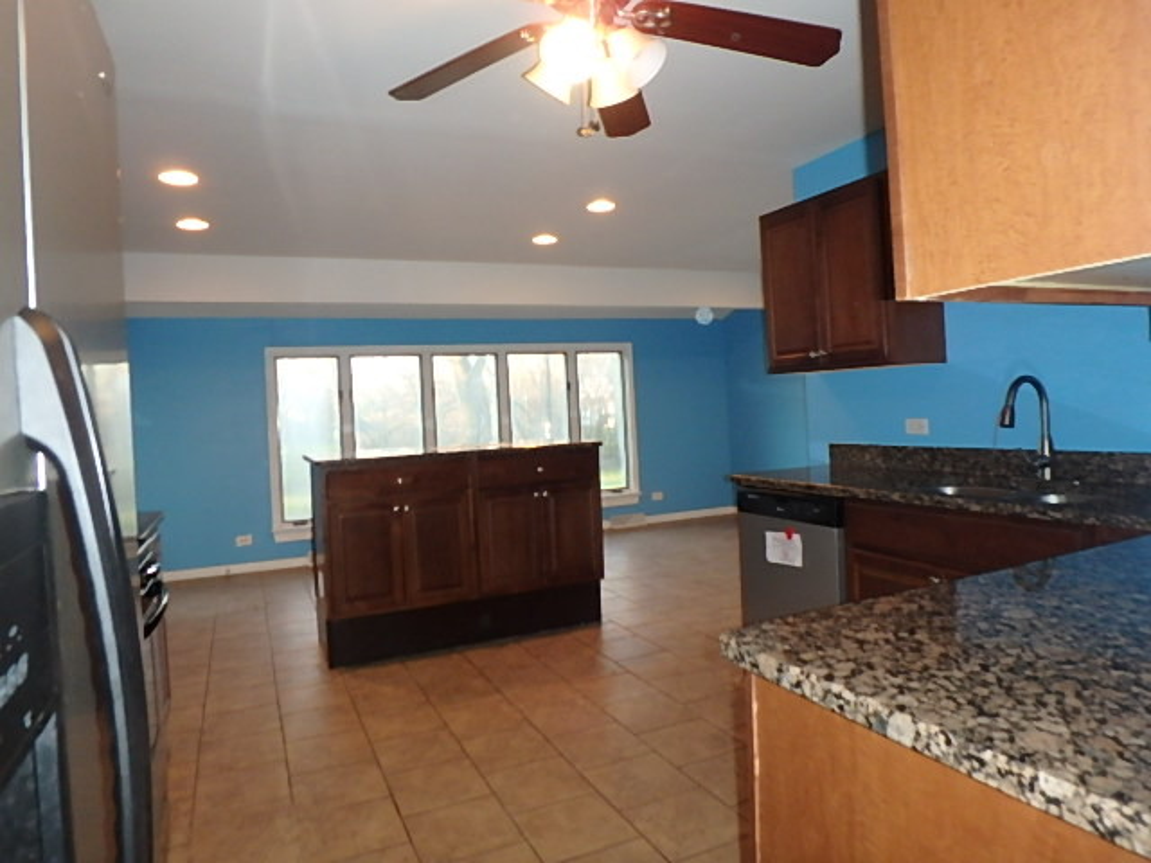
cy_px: 432
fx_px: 765
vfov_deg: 58.9
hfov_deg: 73.9
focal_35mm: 23
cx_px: 576
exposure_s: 1/30
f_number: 3.8
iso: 400
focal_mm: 4
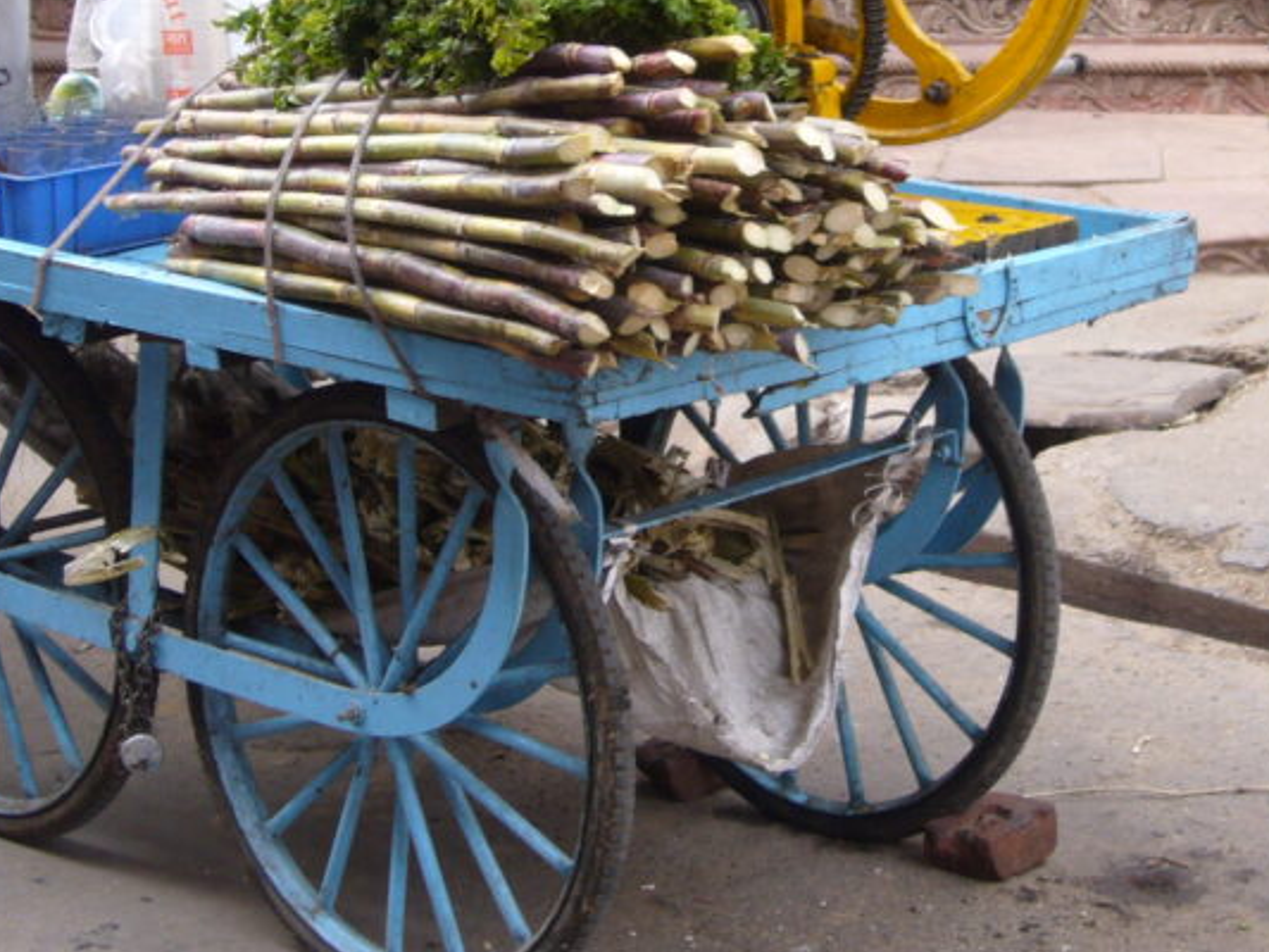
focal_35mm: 96
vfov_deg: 15.3
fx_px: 3520
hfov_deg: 20.4
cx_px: 731
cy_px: 152
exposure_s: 1/160
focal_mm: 8.3
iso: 80
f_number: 3.3
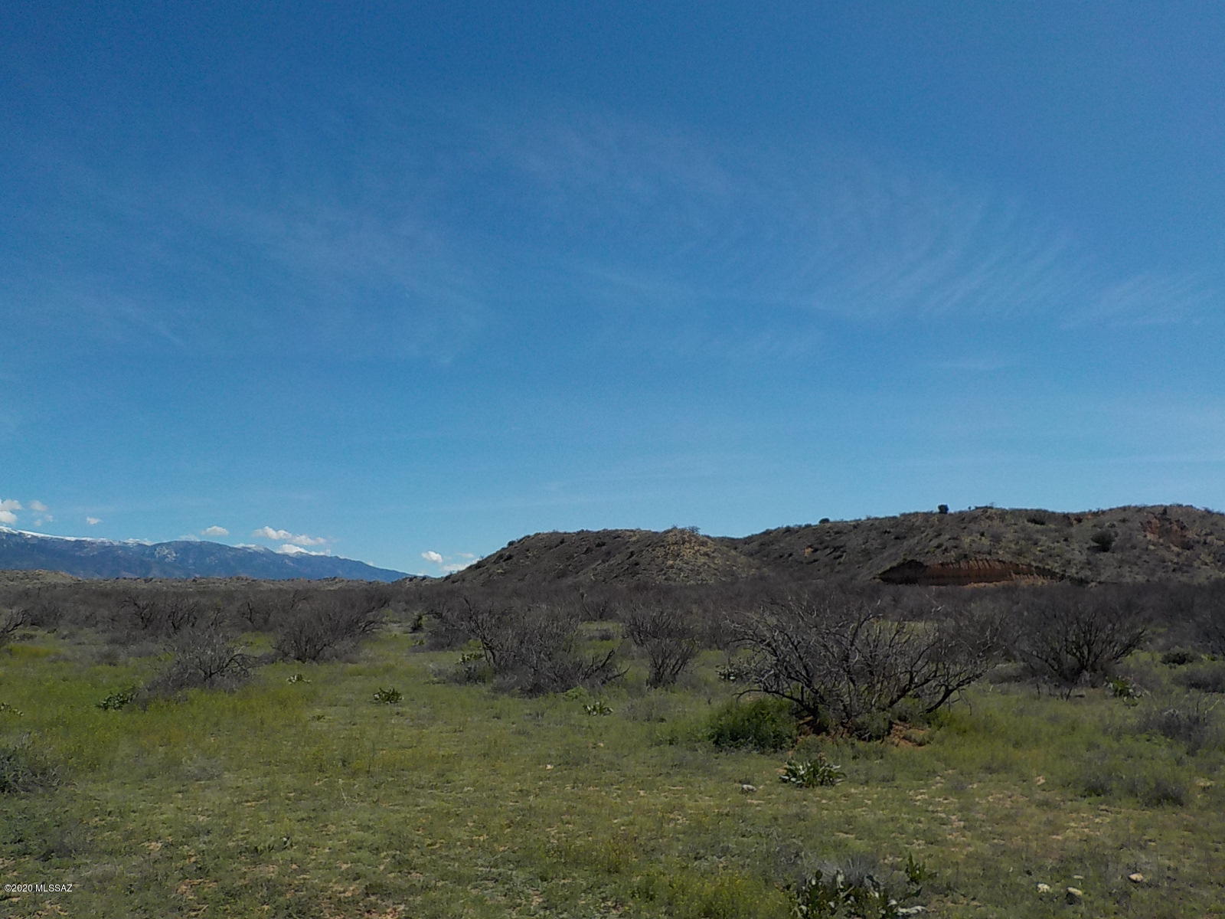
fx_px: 1062
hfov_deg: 60.0
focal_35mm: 30
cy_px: 460
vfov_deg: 46.8
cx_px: 612
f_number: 3.3
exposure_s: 1/2000
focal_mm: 4.1
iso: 125
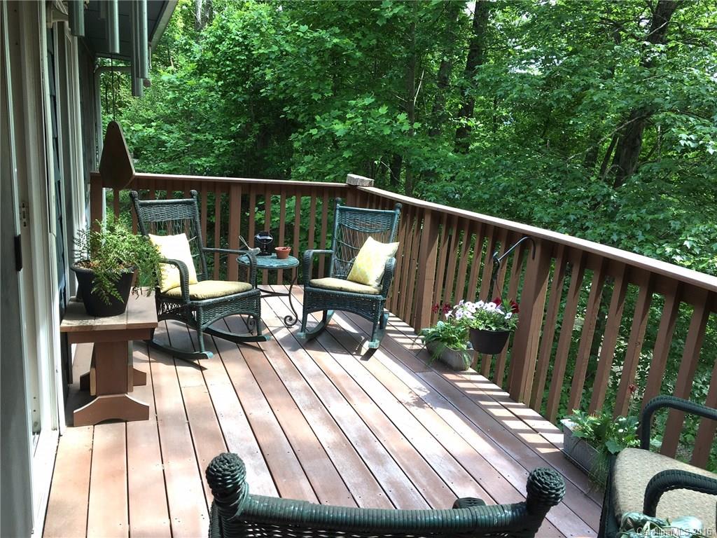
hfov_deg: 61.7
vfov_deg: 48.2
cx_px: 358
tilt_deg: -11.9
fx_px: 601
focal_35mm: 29
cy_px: 269
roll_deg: -3.3
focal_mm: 4.15
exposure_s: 1/173
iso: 25
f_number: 2.2
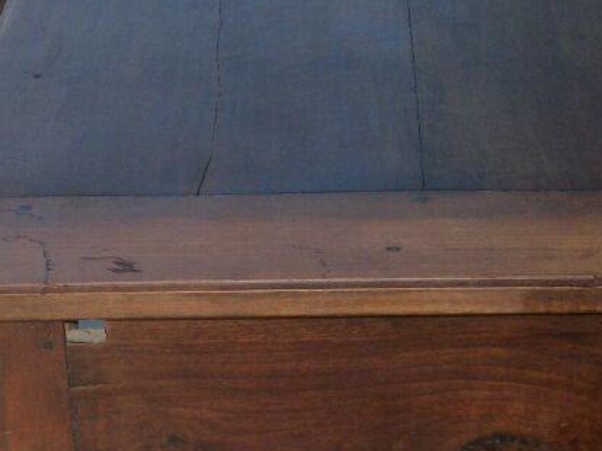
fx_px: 1721
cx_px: 231
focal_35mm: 99
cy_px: 502
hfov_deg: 19.8
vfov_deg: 14.6
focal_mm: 5.7
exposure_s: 1/640
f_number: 2.9
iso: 80
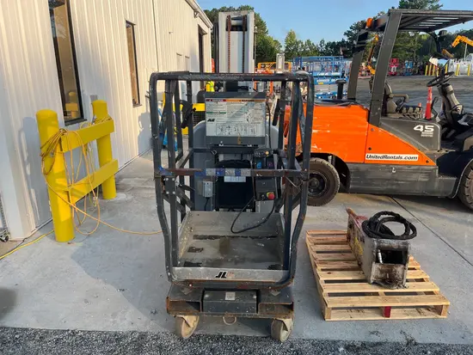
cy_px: 178
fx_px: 355
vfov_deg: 53.1
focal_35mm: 26
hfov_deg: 67.3
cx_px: 236
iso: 50
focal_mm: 5.1
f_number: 1.6
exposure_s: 1/804
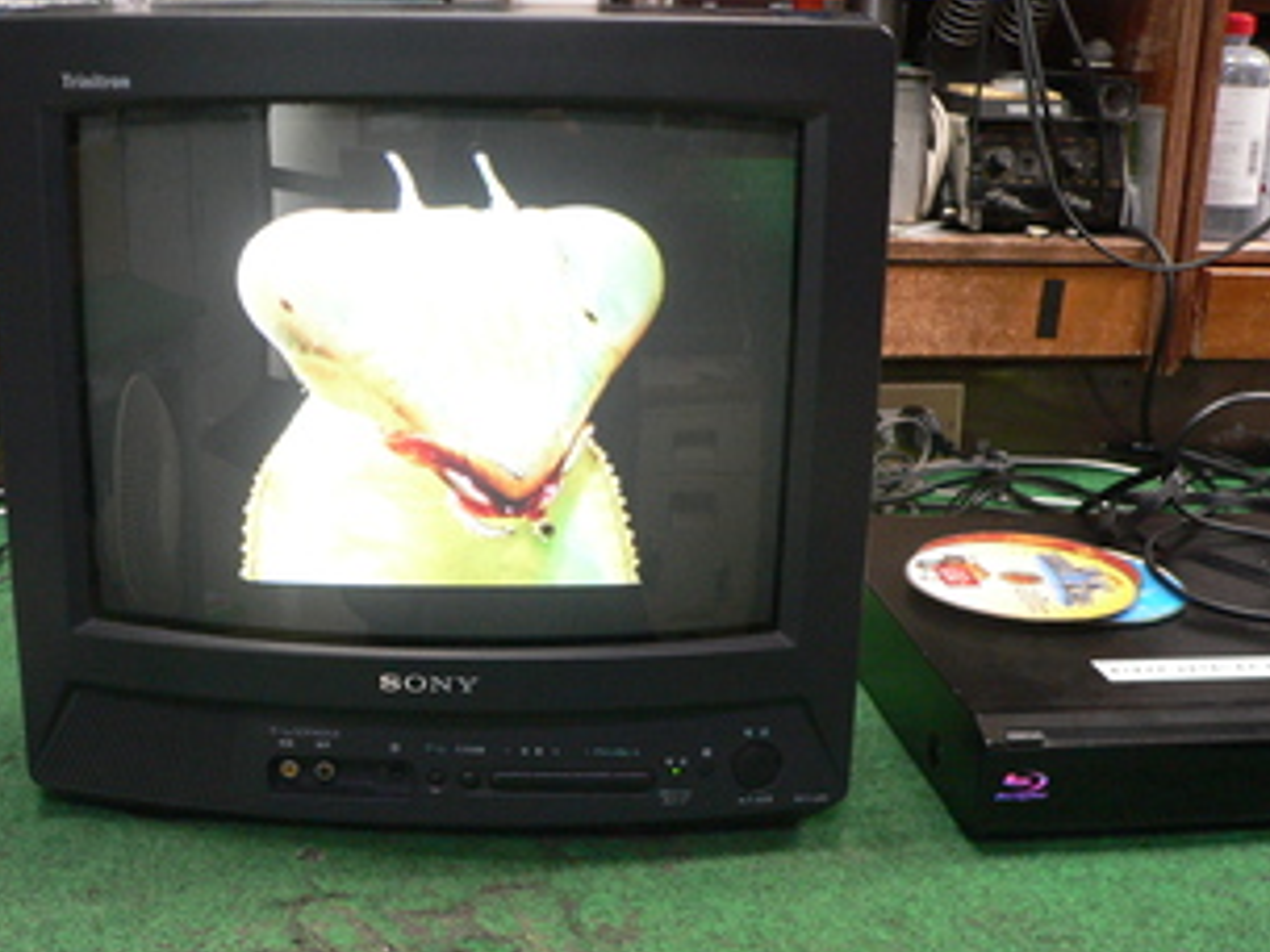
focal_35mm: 45
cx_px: 539
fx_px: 1651
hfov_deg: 42.0
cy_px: 541
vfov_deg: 32.1
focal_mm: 6
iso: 200
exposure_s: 1/13
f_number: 2.8
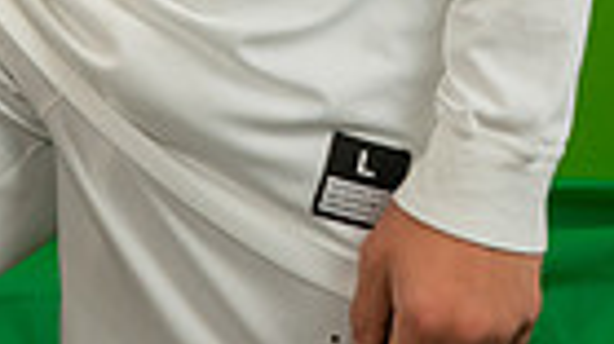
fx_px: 3336
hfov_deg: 10.4
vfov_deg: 5.6
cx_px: -23
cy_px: -673
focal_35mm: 205
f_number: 20
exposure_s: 1/60
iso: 800
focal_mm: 35
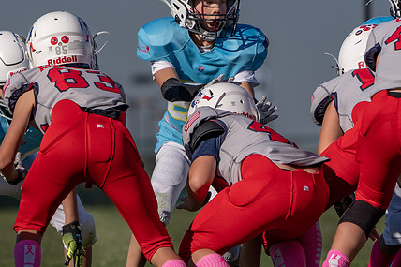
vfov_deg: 2.1
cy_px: 131
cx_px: 21
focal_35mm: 646
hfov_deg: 3.2
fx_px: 7193
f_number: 5.6
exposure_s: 1/3200
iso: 250
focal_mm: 315
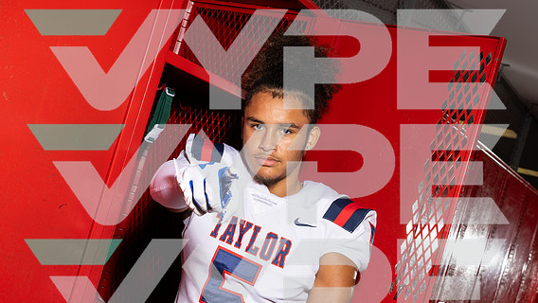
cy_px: 175
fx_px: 656
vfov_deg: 26.0
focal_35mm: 46
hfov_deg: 44.6
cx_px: 268
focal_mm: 43
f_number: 9
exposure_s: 1/250
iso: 200
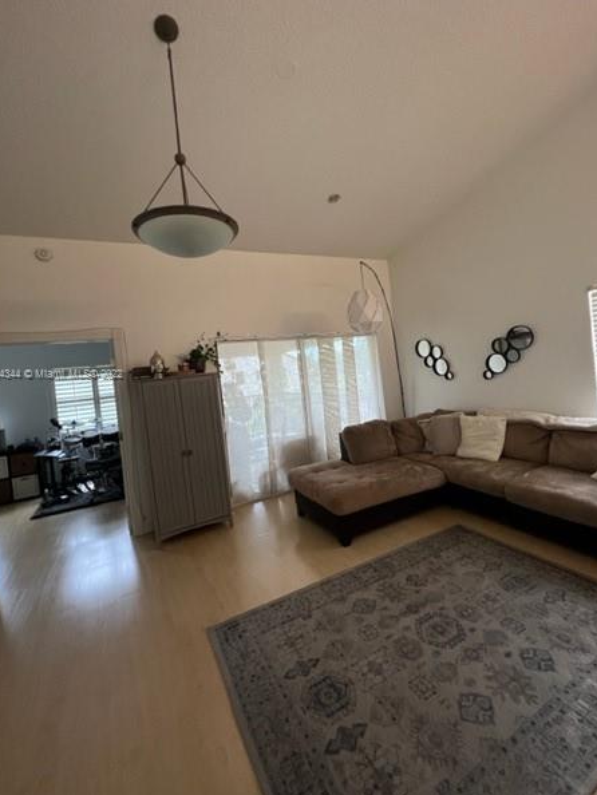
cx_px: 290
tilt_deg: -0.1
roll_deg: +5.9
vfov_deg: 101.9
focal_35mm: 14
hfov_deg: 85.7
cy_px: 375
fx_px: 322
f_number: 1.8
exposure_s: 1/60
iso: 250
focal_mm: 1.57
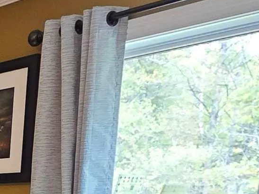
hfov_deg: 19.6
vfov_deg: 17.4
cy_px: 319
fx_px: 546
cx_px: -212
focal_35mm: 73
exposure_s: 1/60
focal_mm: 2.2
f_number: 1.9
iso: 320
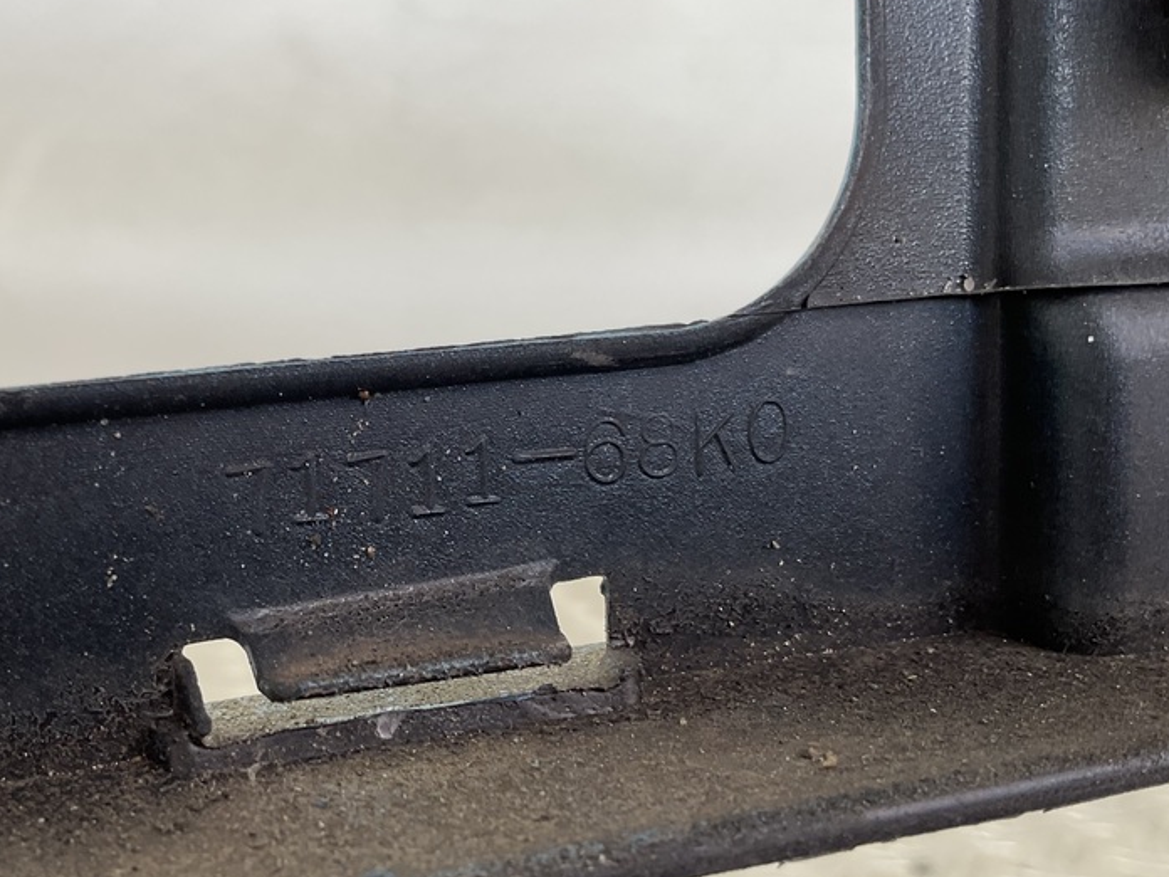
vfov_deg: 34.3
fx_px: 1418
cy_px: 475
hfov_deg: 44.2
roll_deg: +2.9
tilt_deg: -10.5
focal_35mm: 42
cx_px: 401
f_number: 1.8
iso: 25
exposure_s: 1/100
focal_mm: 3
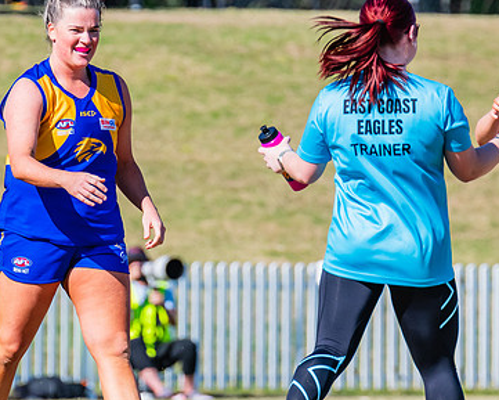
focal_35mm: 895
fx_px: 13221
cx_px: 127
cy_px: 213
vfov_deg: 1.7
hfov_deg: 2.2
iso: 800
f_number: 9
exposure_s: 1/1600
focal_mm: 420
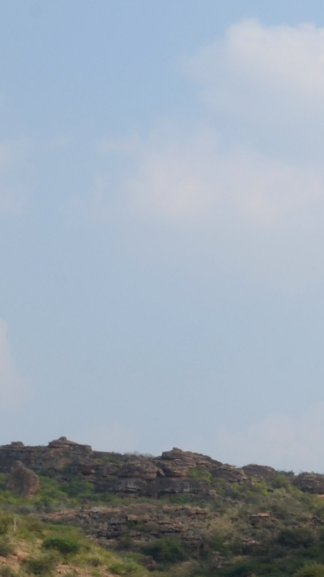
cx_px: 869
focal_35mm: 161
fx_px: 2459
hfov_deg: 7.0
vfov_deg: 13.1
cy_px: 647
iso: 100
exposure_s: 1/100
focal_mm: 30
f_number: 14
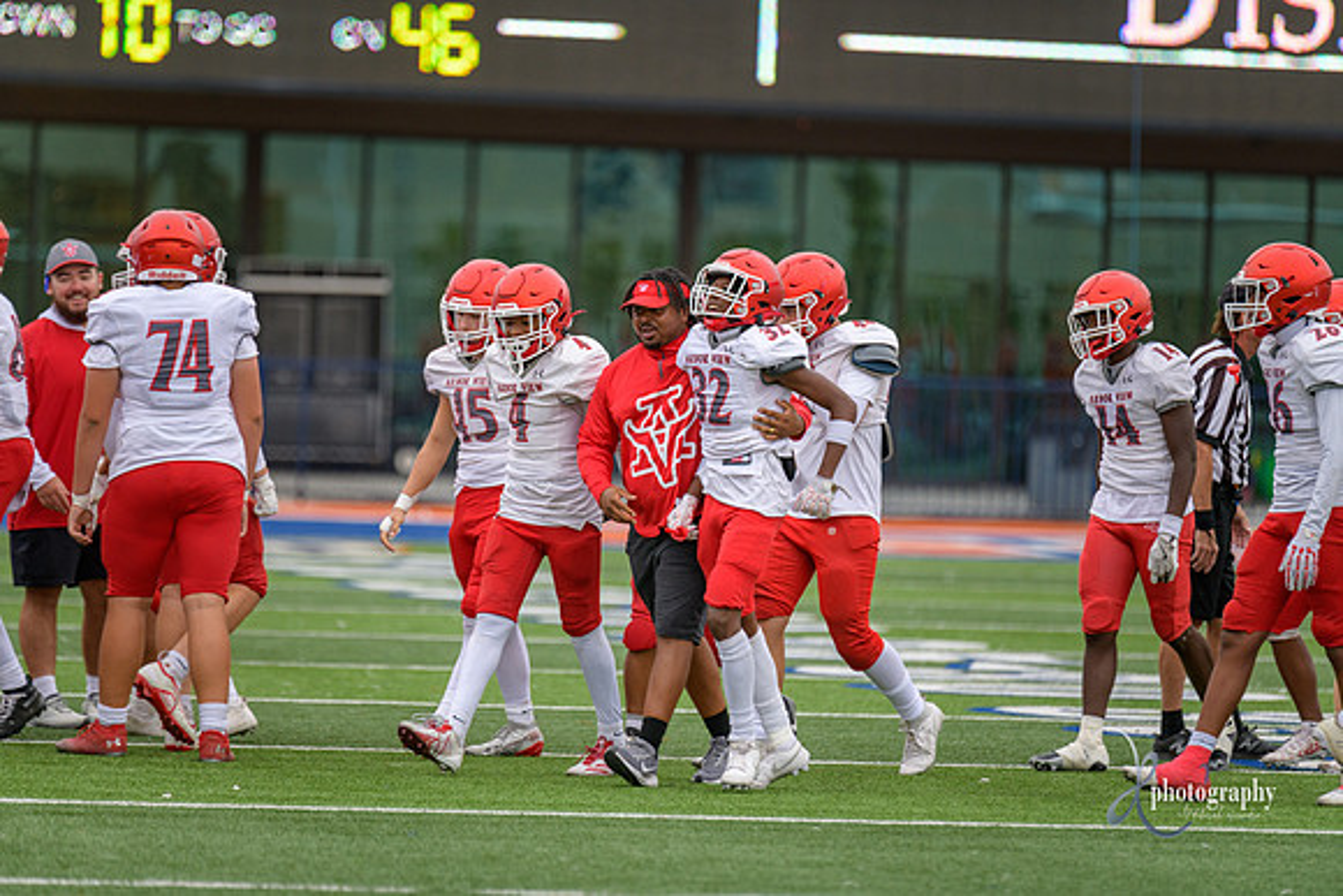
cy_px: 448
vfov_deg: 4.6
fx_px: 11194
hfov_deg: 6.9
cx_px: 672
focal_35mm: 300
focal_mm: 300
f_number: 2.8
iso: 250
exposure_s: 1/500
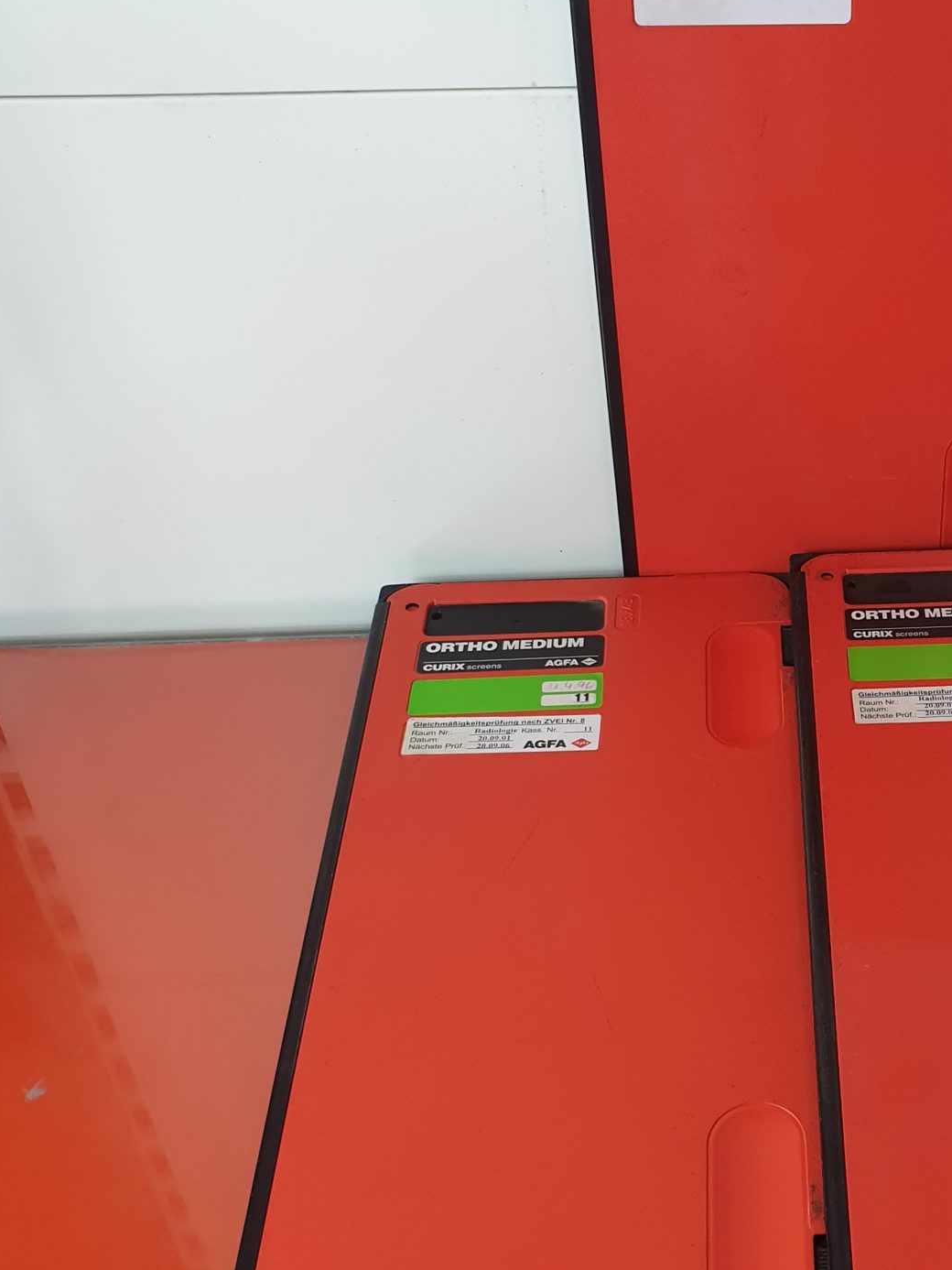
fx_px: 1760
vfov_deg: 39.6
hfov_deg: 29.1
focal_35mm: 48
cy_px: 708
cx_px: 845
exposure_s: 1/50
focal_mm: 4.3
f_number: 2.4
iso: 125
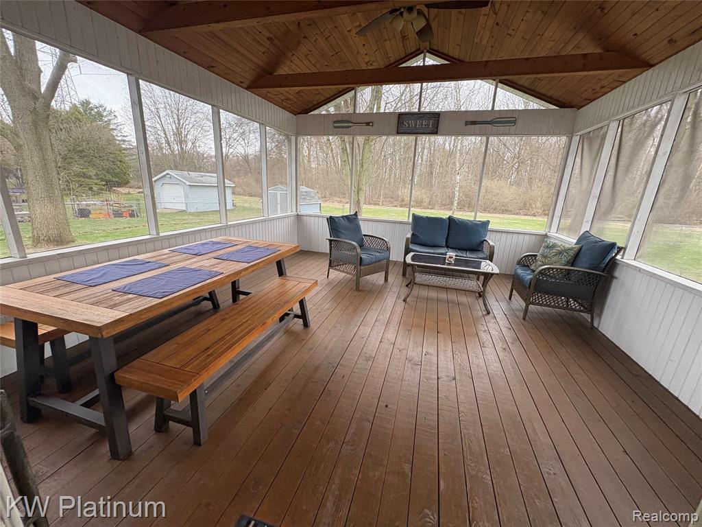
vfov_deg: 85.7
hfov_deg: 102.1
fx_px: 284
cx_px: 351
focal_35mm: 14
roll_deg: -2.0
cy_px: 264
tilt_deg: -15.2
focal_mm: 2.22
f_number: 2.2
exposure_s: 1/84
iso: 200
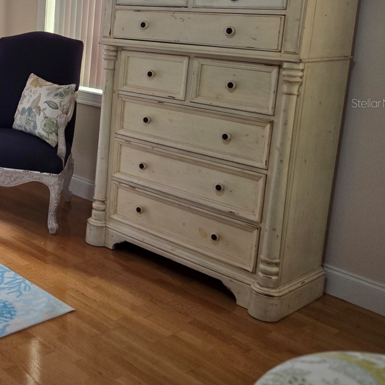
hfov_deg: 31.0
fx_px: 604
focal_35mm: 48
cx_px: -49
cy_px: 103
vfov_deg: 34.7
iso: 320
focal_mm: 5.4
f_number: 1.8
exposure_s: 1/120
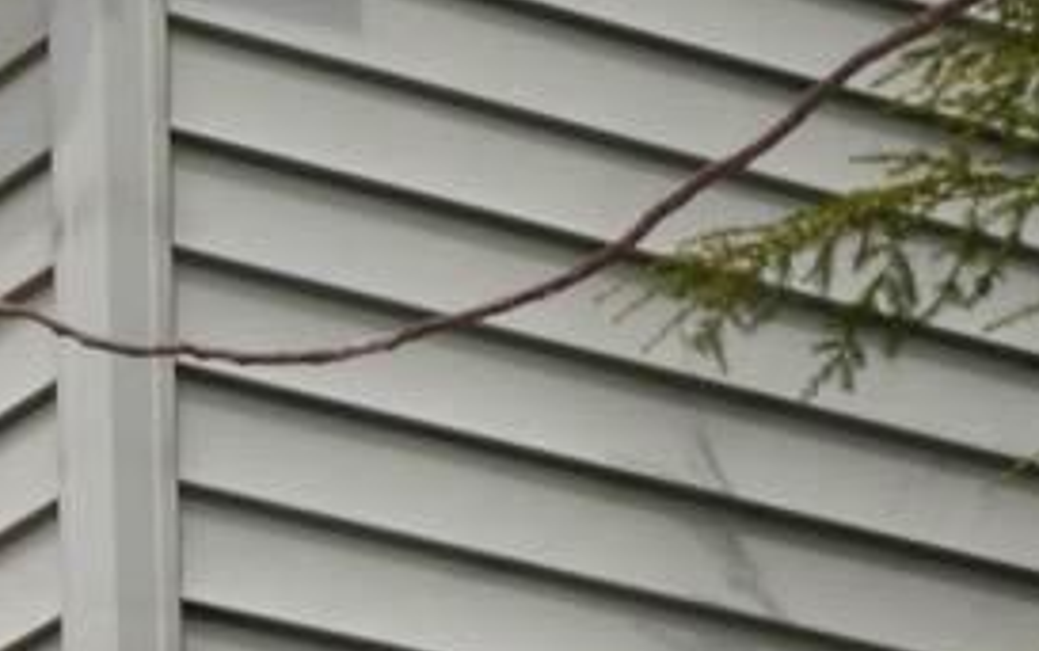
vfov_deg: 4.9
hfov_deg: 8.0
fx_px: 7140
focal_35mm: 252
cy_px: 2134
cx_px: -948
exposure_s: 1/200
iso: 100
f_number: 7.1
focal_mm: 22
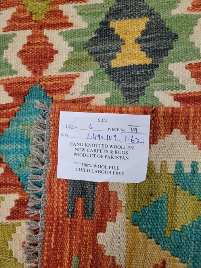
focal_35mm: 26
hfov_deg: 53.1
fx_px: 201
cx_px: 100
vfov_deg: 67.3
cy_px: 134
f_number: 1.8
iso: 200
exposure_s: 1/100
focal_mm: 5.4
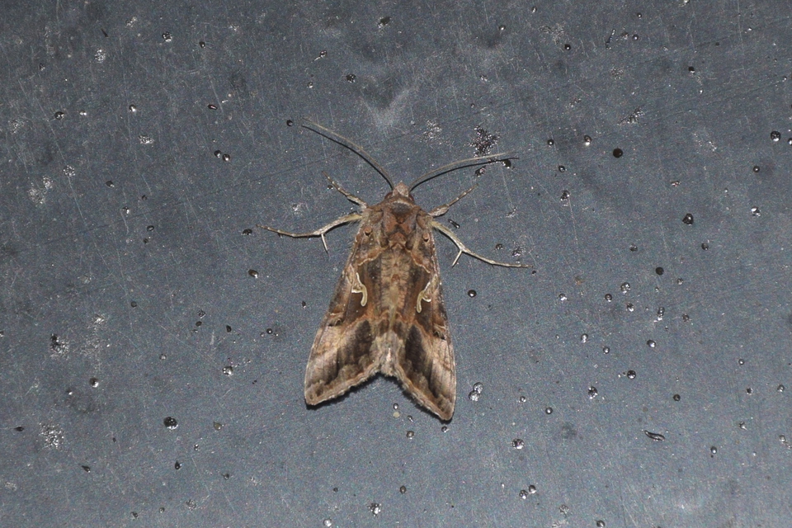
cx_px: 396
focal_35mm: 210
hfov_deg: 9.8
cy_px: 264
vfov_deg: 6.5
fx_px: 4620
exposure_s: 1/60
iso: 320
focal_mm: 140
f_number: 7.1
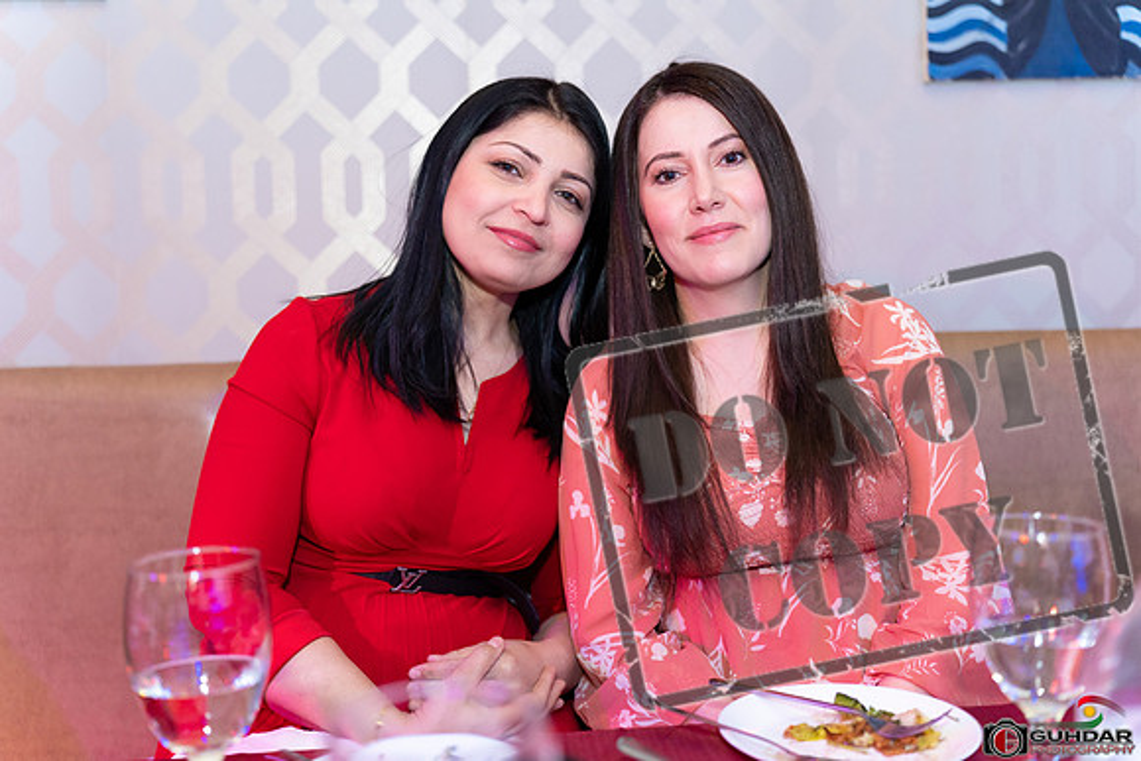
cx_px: 570
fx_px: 1110
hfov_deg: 54.4
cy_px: 380
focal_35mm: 35
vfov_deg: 37.9
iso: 1600
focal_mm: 35
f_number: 2.2
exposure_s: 1/125
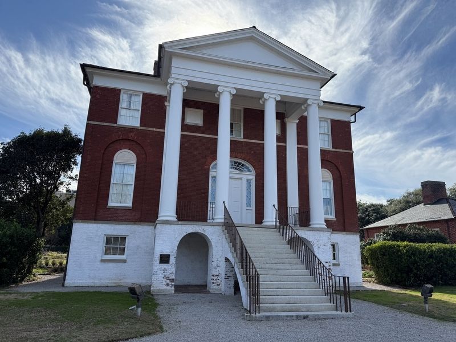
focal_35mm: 24
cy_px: 171
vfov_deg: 56.8
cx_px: 228
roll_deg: -0.2
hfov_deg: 71.6
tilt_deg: +16.9
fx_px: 316
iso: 80
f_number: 1.78
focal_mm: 6.76
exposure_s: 1/3425
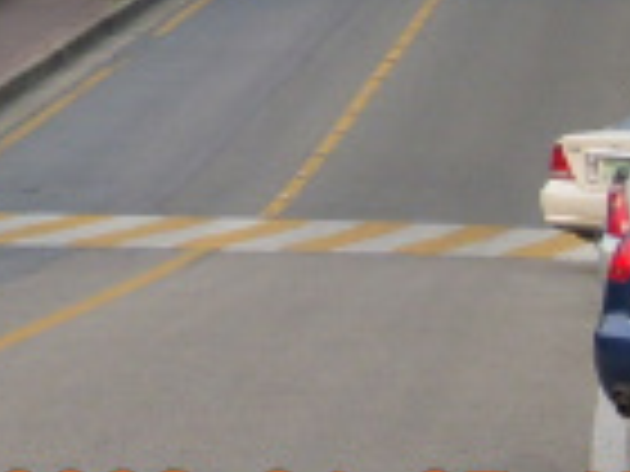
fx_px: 4732
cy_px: -351
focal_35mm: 260
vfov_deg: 5.6
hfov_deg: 7.4
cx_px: -500
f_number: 3.6
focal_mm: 9.4
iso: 100
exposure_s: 1/320
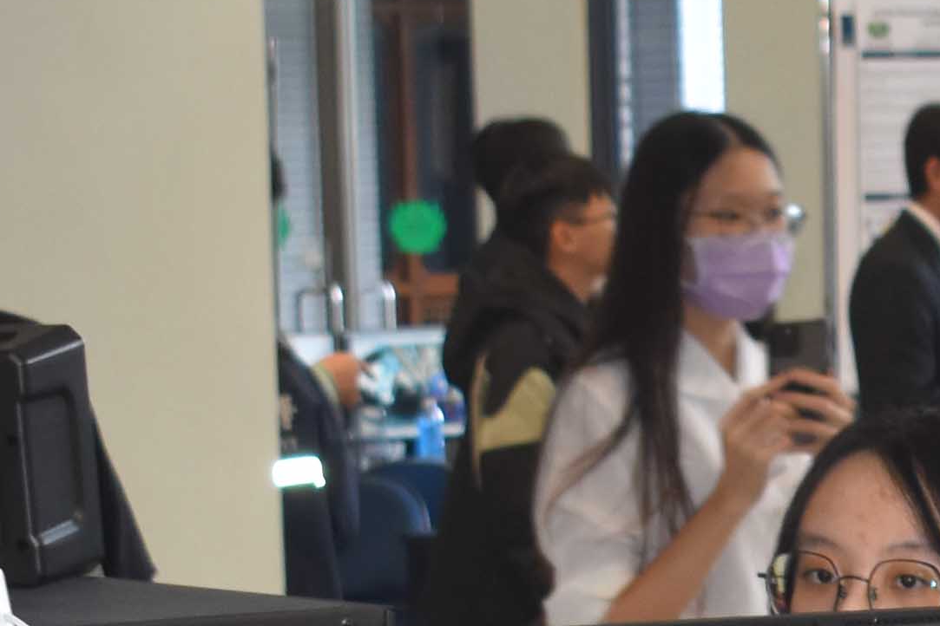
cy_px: 1153
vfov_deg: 5.1
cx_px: 1507
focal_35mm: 266
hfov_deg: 7.6
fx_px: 6945
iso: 800
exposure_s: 1/80
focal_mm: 32
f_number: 4.5
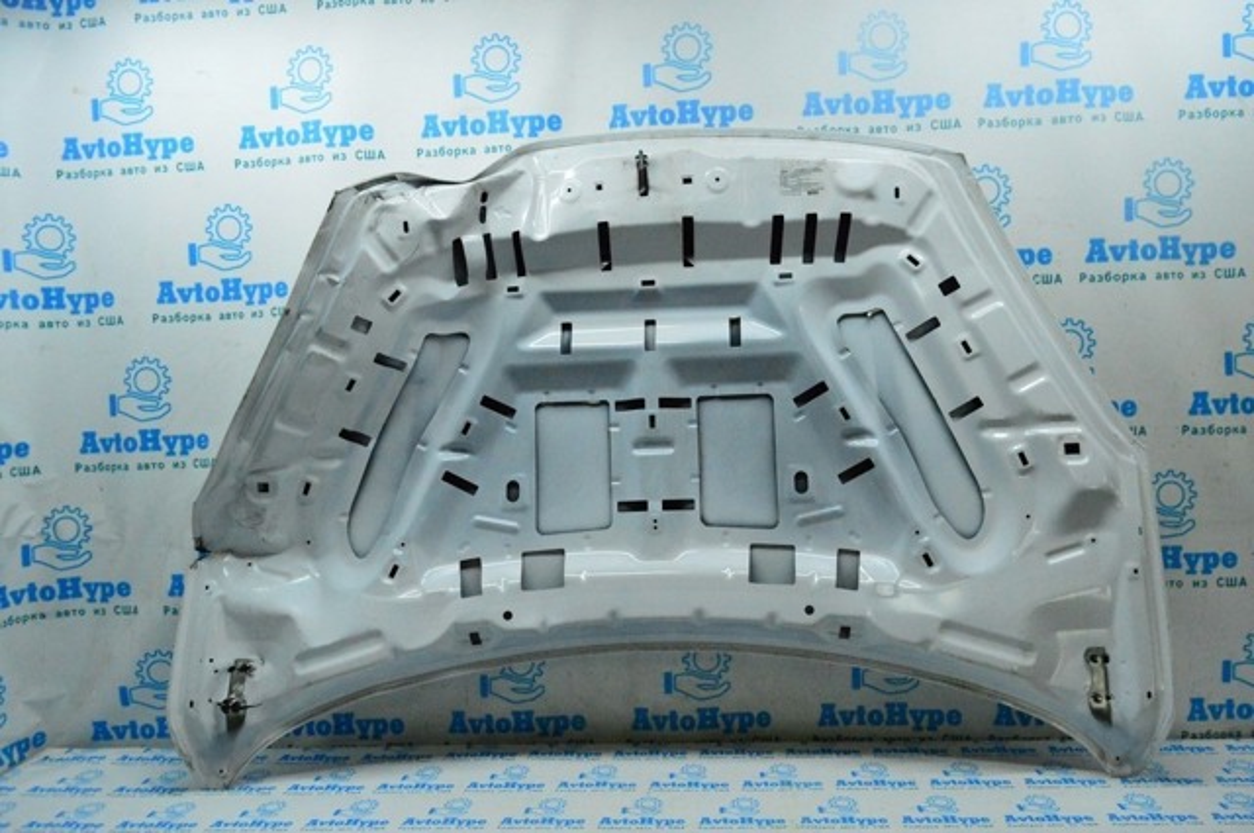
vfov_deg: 47.8
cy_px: 416
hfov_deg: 67.4
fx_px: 939
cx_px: 627
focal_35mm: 27
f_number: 6.3
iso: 6400
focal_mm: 18
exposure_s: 1/800
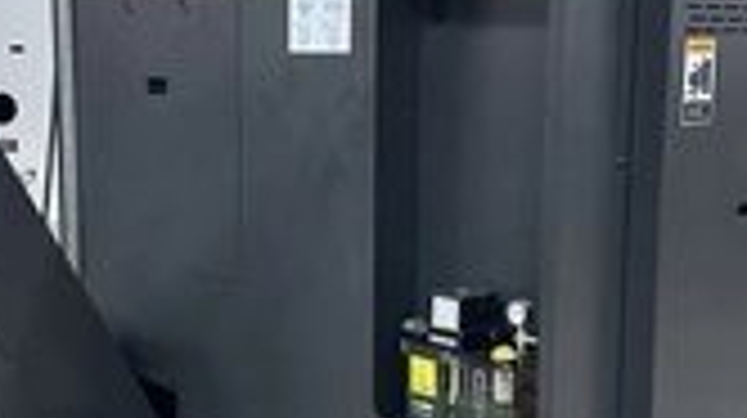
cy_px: 252
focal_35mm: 63
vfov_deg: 19.0
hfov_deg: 33.3
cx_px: 328
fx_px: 1247
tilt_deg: -8.5
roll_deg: -0.3
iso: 500
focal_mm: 6.86
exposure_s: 1/60
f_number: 1.78
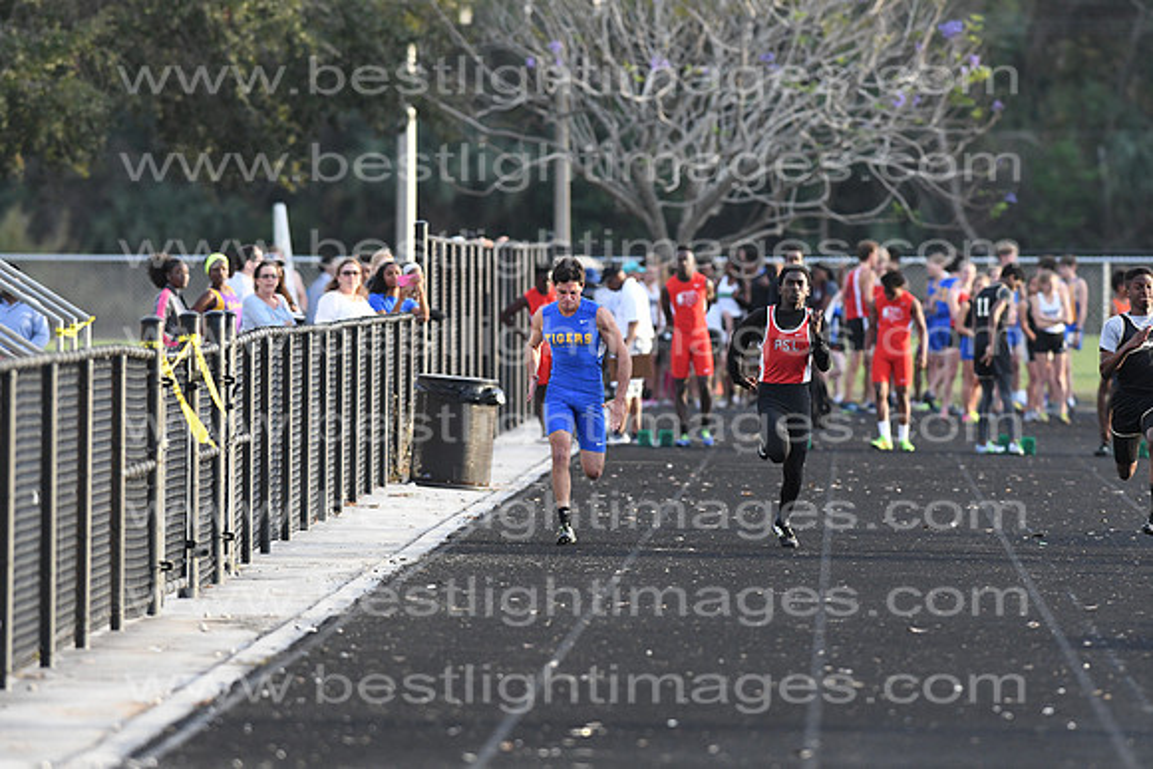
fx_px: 14415
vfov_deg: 3.1
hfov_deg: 4.6
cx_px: 576
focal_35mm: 450
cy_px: 384
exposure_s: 1/2000
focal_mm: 300
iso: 2000
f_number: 4
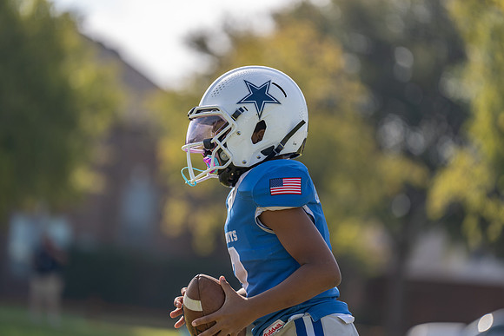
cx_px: 252
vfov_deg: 6.9
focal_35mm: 200
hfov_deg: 10.3
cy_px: 168
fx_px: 2801
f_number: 2.8
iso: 100
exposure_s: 1/1250
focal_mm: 200
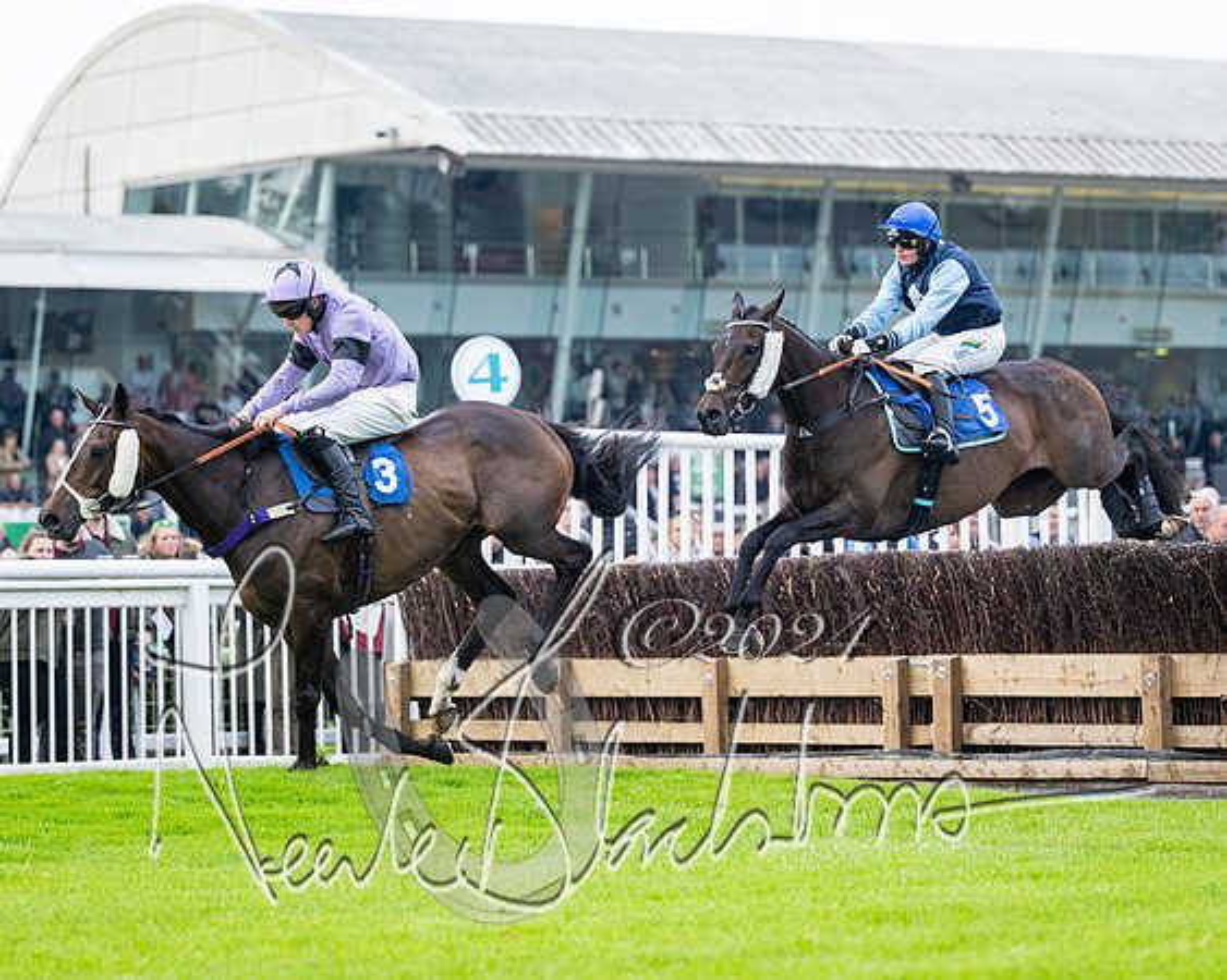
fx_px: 5731
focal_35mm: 158
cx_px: 673
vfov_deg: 9.8
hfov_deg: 12.2
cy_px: 495
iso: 800
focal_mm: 110
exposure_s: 1/2000
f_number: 2.8
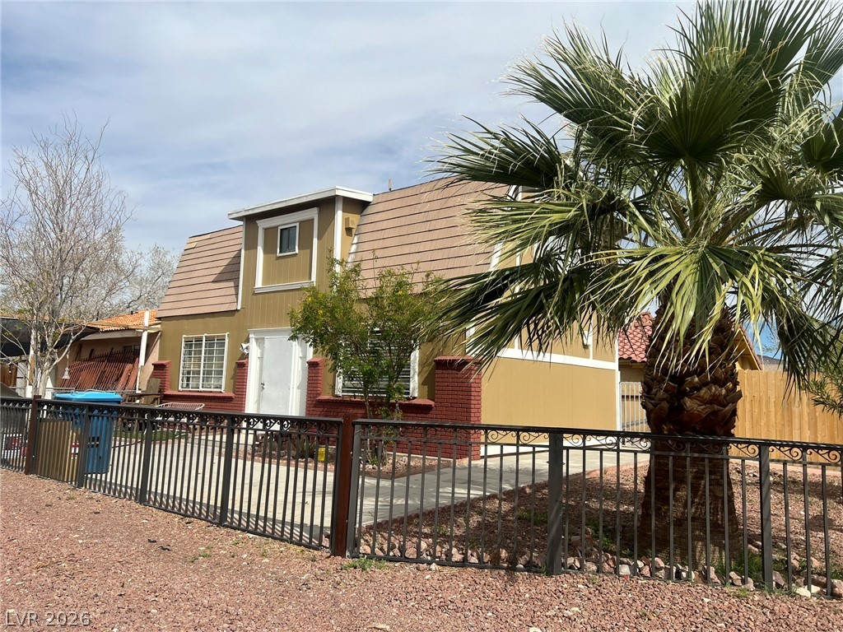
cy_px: 316
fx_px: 633
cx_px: 422
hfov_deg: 67.3
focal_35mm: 26
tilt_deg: +7.9
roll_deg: -1.7
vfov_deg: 53.1
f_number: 1.5
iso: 50
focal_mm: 5.7
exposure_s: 1/6993
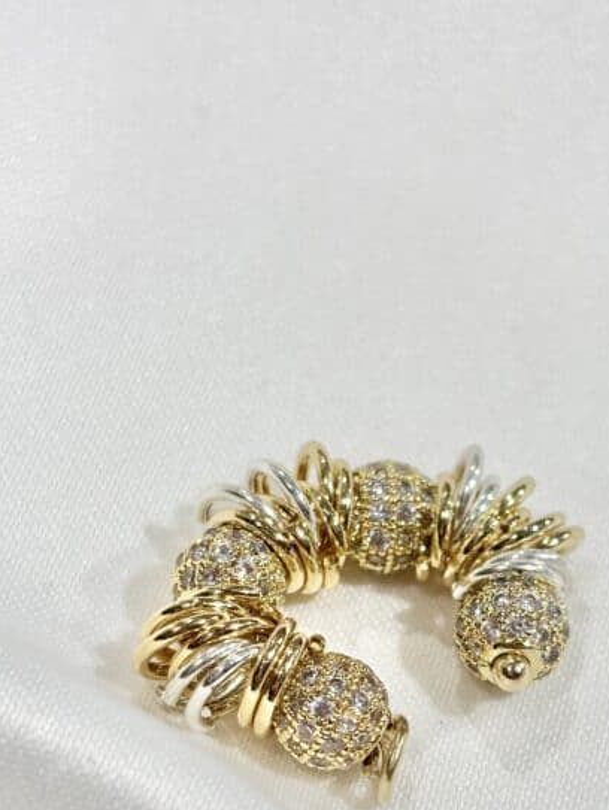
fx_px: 2296
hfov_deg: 15.1
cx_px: 428
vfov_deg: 19.9
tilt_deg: -46.6
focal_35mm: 98
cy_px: 609
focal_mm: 5.96
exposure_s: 1/276
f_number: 1.6
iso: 32
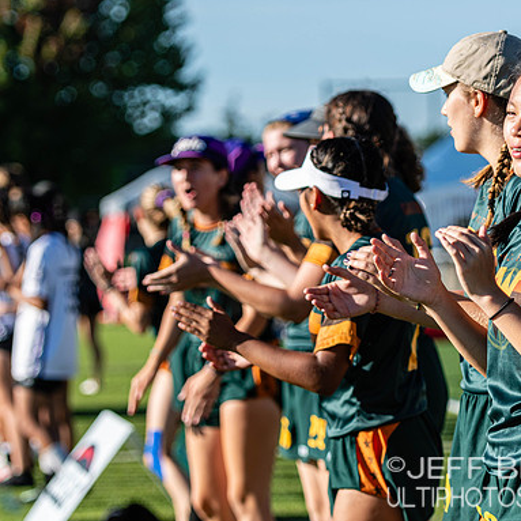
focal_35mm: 193
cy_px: 260
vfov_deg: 9.1
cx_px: 297
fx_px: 3286
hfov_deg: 9.1
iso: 100
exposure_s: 1/1250
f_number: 3.2
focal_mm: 100
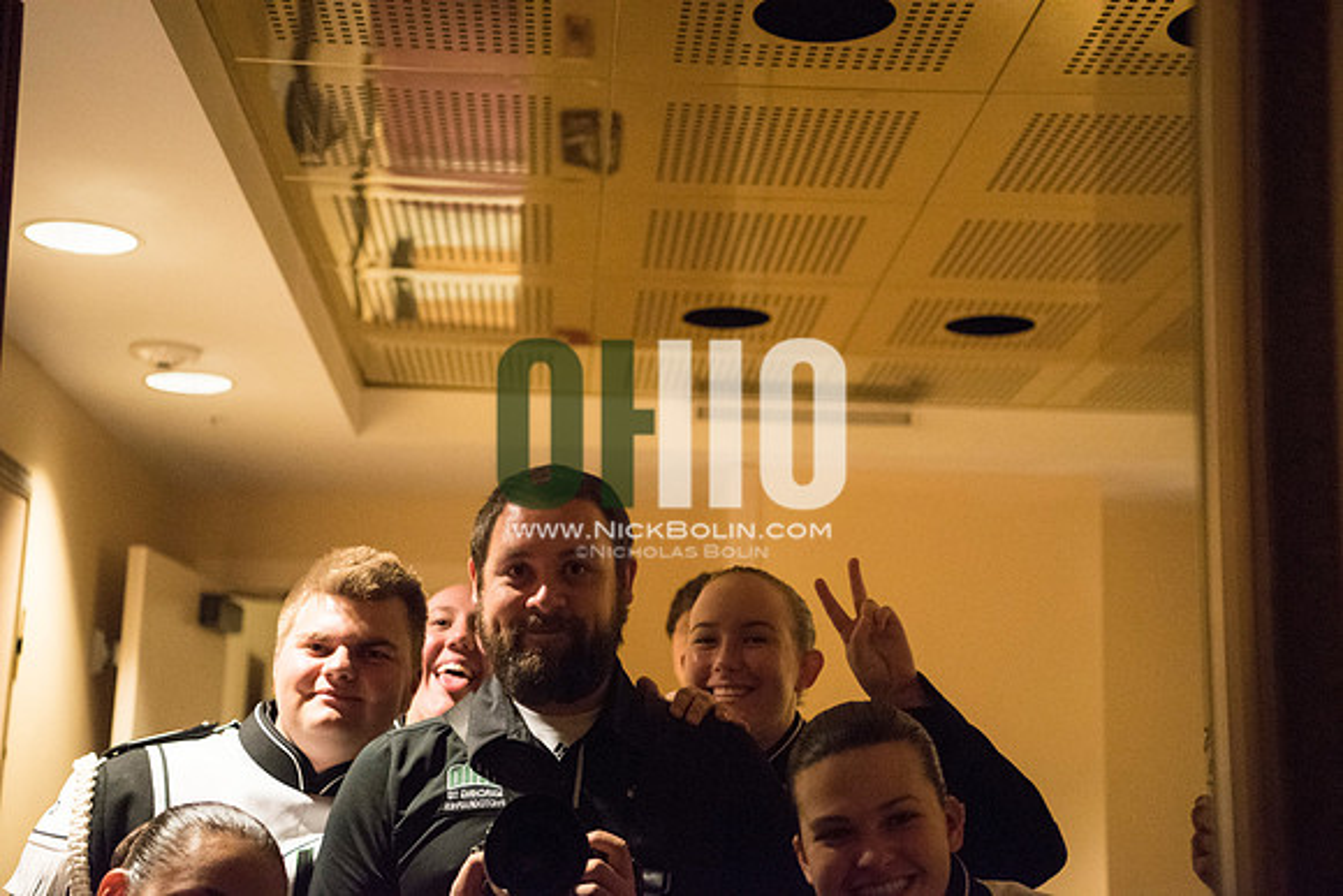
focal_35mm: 58
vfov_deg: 23.4
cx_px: 672
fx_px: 2164
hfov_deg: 34.5
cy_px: 448
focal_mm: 58
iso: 4000
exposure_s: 1/160
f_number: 2.8
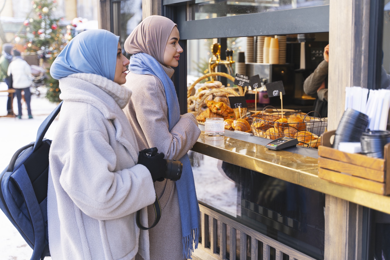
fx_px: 520
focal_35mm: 48
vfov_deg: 28.1
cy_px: 130
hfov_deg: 41.1
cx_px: 195
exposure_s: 1/320
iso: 250
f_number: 2.8
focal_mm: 48
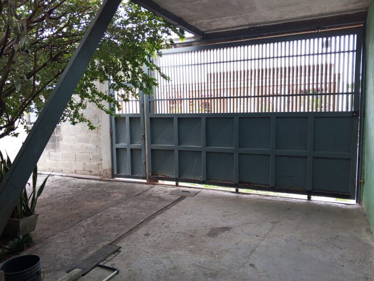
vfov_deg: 58.9
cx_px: 187
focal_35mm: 23
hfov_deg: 73.9
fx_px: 248
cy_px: 140
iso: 545
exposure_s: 1/60
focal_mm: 4.09
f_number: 1.6
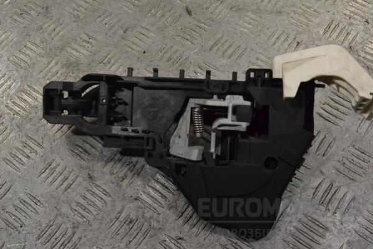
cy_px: 124
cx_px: 186
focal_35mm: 45
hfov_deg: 43.6
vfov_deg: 29.9
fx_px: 466
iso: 3200
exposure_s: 1/400
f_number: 10
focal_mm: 30
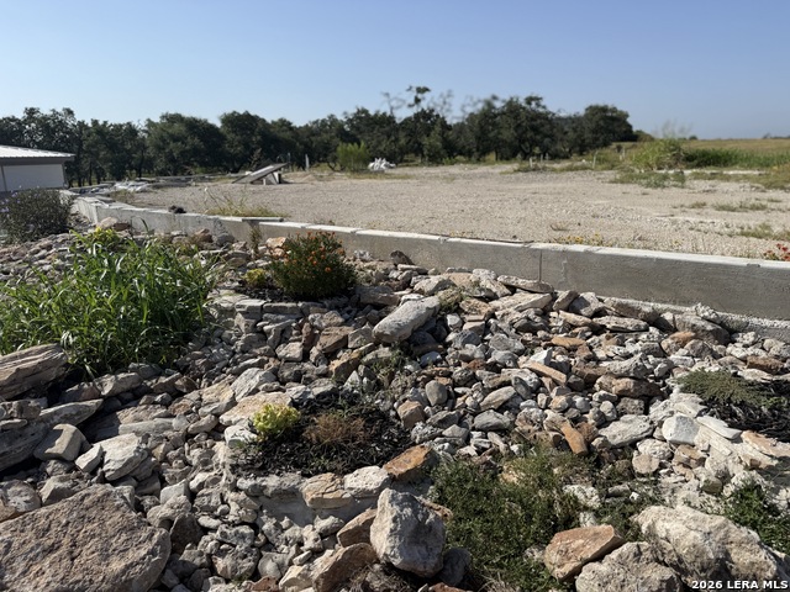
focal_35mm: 24
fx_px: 548
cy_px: 296
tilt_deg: -12.6
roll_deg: +2.5
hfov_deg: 71.6
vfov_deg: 56.8
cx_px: 395
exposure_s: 1/7353
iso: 80
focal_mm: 6.76
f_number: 1.78
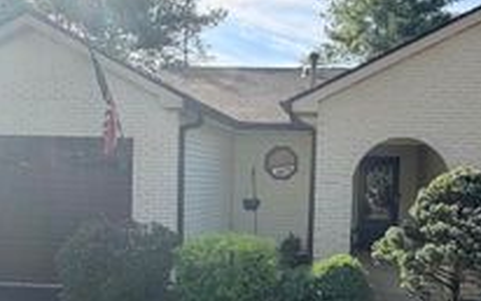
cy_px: 202
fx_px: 472
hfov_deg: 52.5
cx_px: 336
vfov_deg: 35.0
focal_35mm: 36
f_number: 2.2
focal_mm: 2.22
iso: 50
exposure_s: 1/502
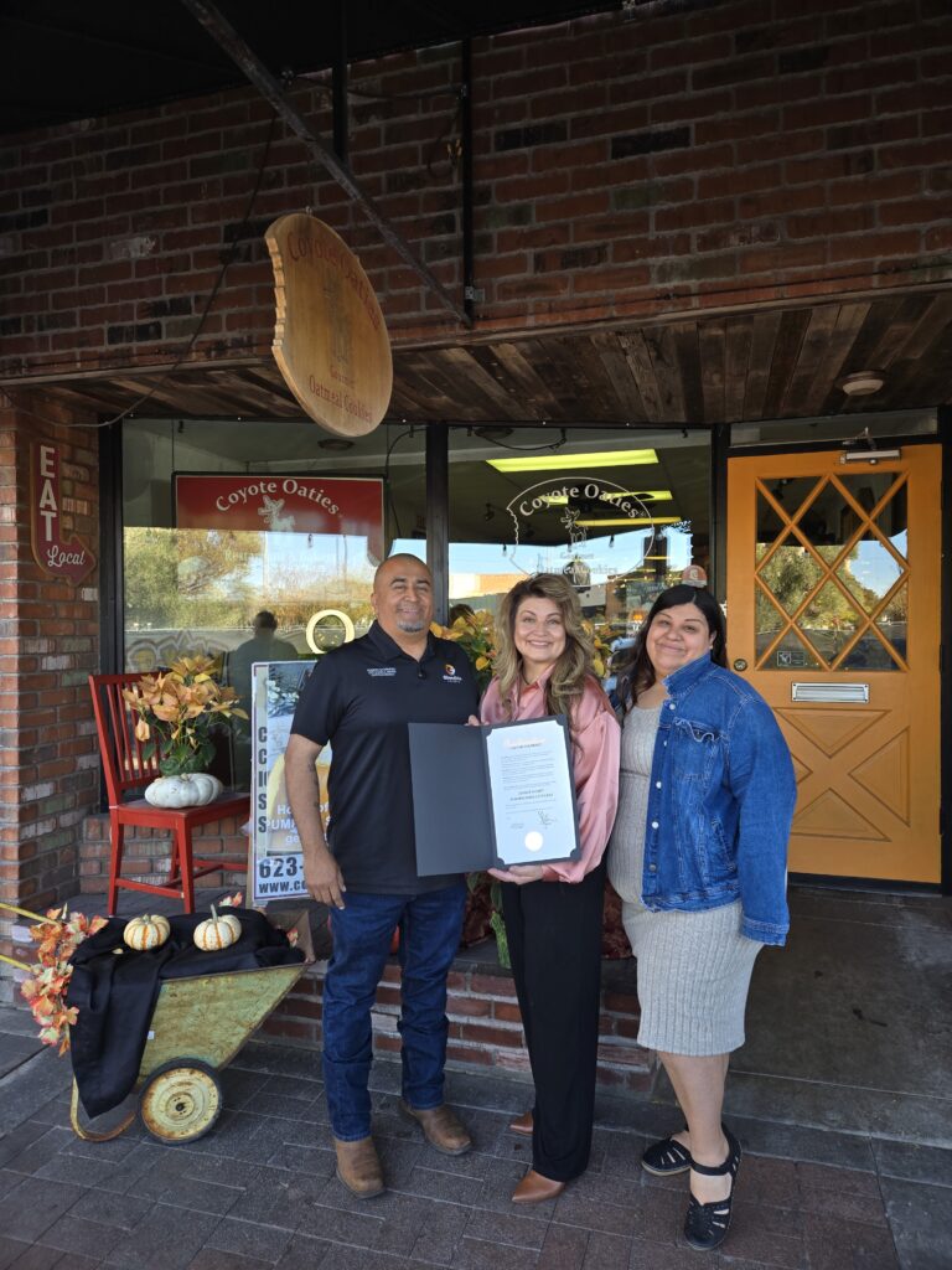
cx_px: 476
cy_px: 635
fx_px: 843
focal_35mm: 23
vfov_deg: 73.9
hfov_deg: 58.9
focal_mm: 5.4
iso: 50
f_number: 1.8
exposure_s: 1/180
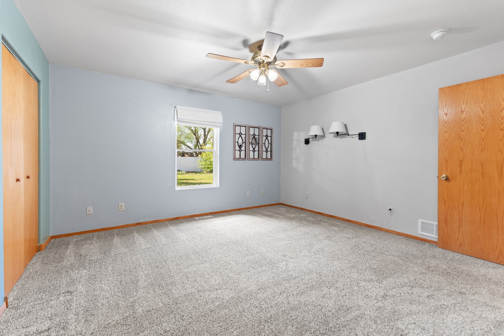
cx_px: 252
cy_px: 168
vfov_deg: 77.3
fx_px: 210
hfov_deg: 100.4
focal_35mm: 15
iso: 800
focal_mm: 10
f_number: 2.8
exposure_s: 1/30
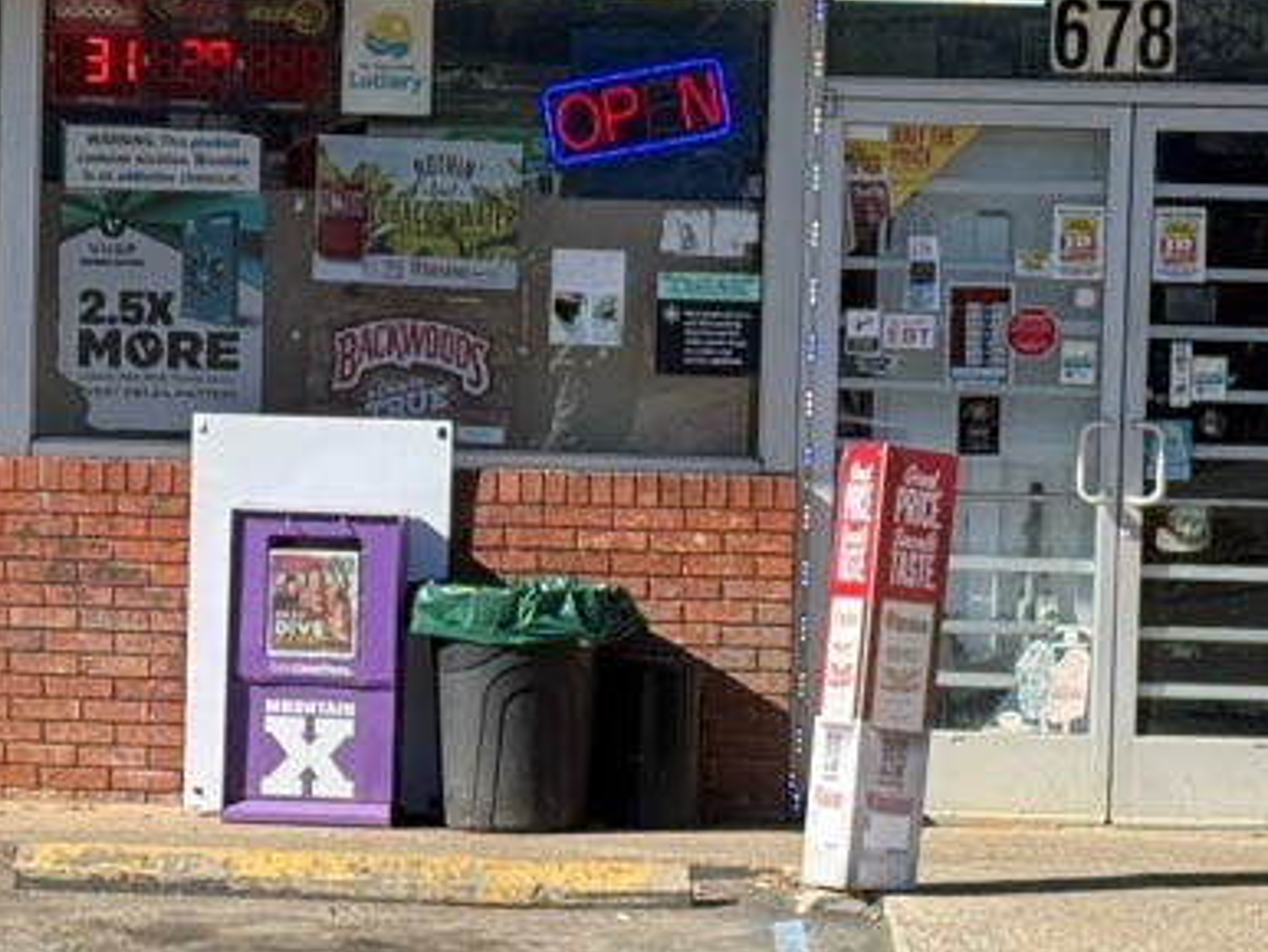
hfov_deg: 12.4
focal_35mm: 159
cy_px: 771
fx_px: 5828
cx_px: 565
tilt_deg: -4.0
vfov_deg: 9.3
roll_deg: -1.5
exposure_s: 1/2577
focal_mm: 6.76
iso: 64
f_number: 1.78
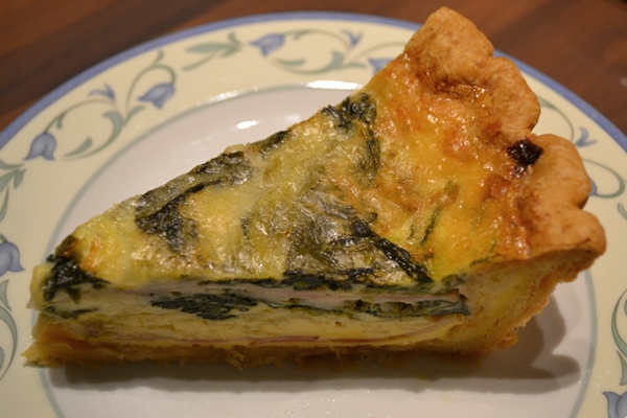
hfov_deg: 41.1
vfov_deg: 28.1
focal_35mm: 48
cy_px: 209
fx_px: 836
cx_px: 314
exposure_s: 1/15
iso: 640
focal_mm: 32
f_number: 4.8
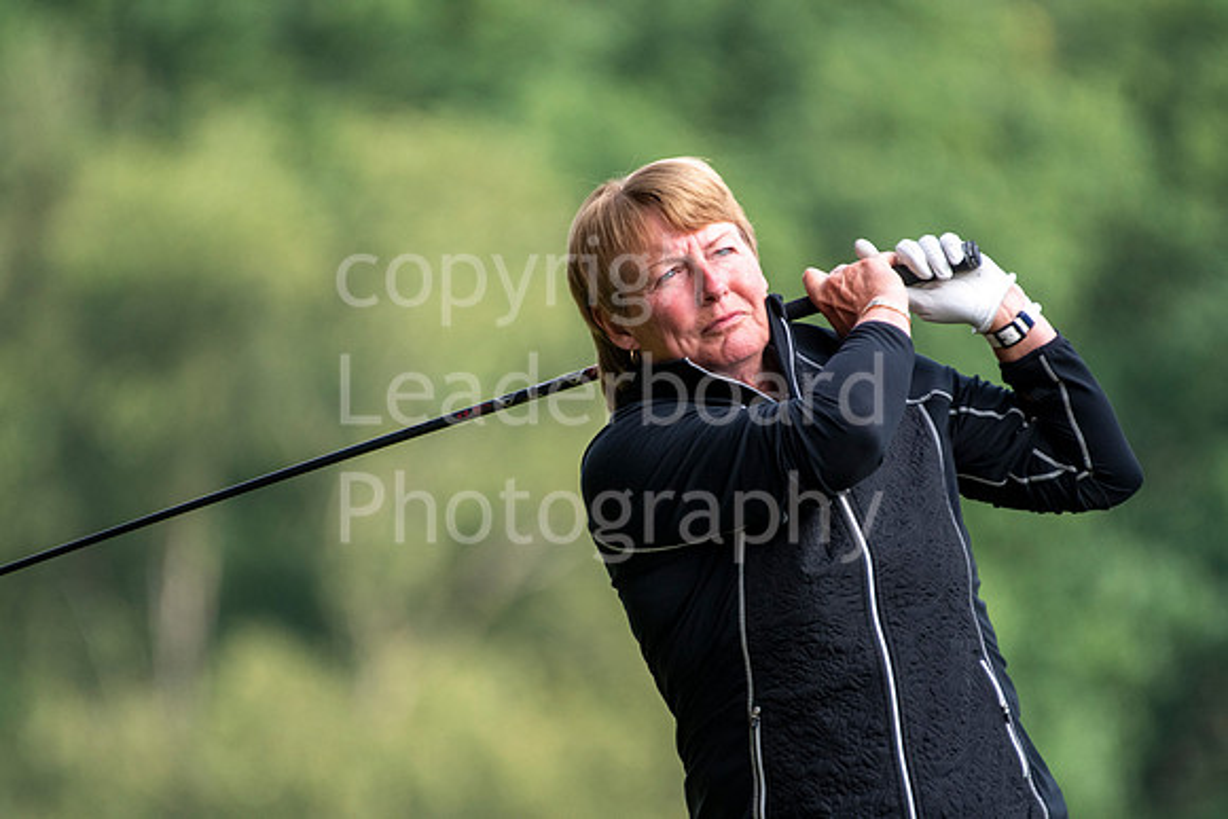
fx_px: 25588
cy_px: 410
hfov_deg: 2.7
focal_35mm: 750
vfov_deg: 1.8
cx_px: 614
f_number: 5.6
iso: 640
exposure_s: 1/1000
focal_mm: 500
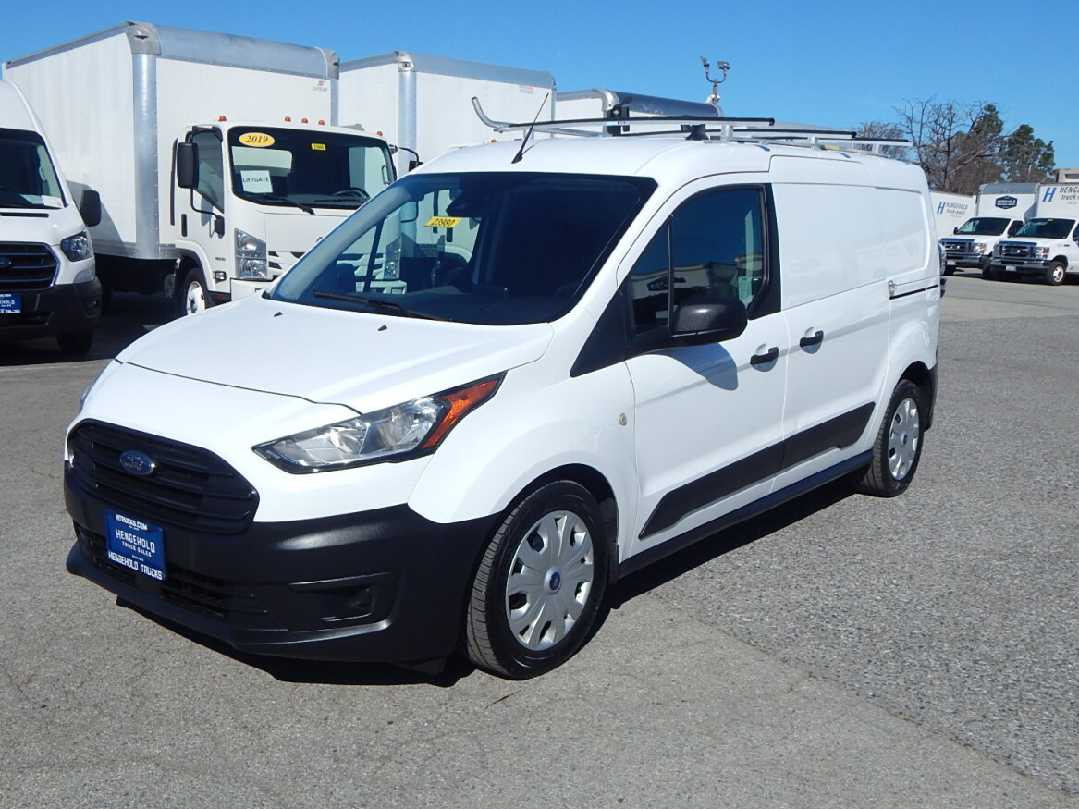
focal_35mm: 34
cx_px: 518
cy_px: 405
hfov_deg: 53.9
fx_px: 1060
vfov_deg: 41.8
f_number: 6.5
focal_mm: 5.6
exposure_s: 1/1500
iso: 125
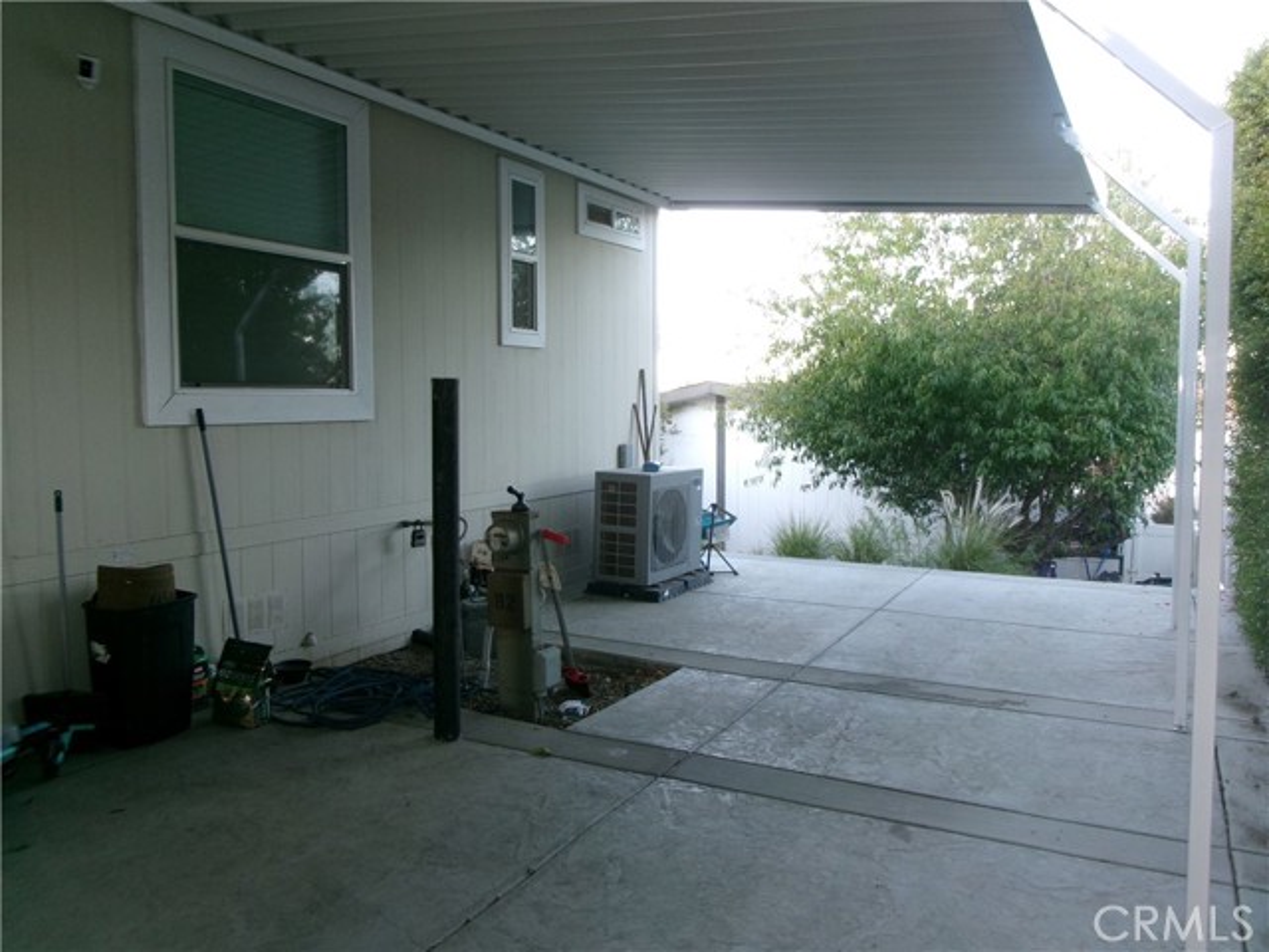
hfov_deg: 63.4
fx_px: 1026
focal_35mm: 28
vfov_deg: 49.7
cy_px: 476
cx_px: 634
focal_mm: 5.1
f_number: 3.9
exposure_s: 1/34
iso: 139
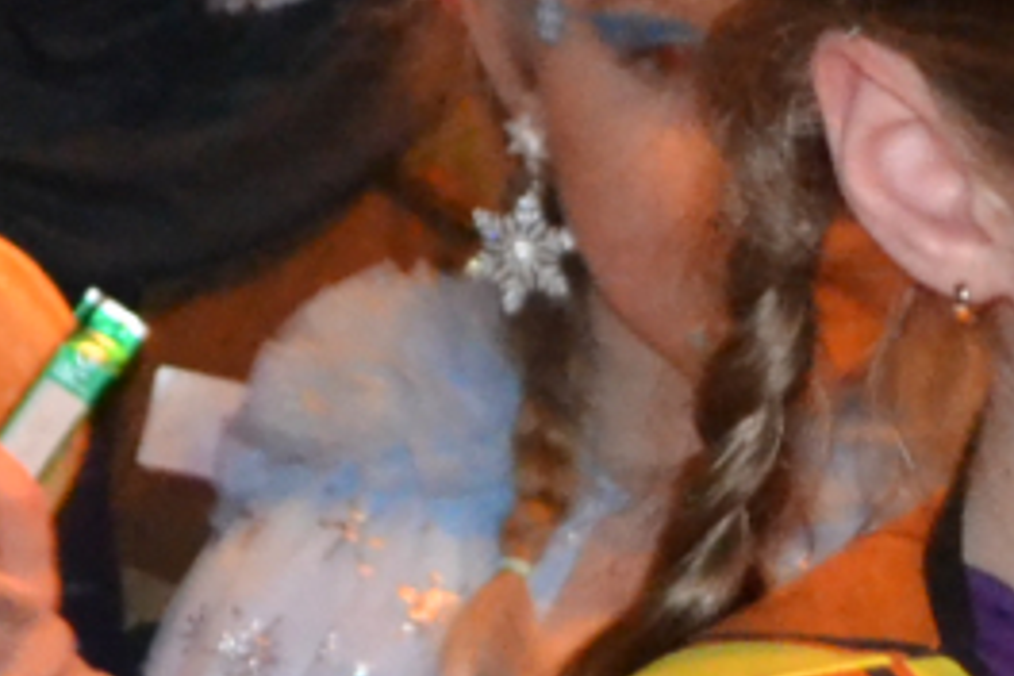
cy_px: 136
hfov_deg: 6.8
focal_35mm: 302
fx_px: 8506
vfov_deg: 4.5
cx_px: 472
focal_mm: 26
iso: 3200
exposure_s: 1/60
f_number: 4.2
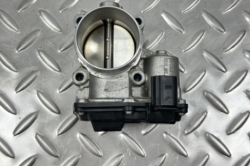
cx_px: 126
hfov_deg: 38.9
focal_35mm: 51
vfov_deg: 26.4
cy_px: 71
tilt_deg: -79.7
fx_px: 354
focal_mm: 6.86
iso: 80
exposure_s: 1/100
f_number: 1.78
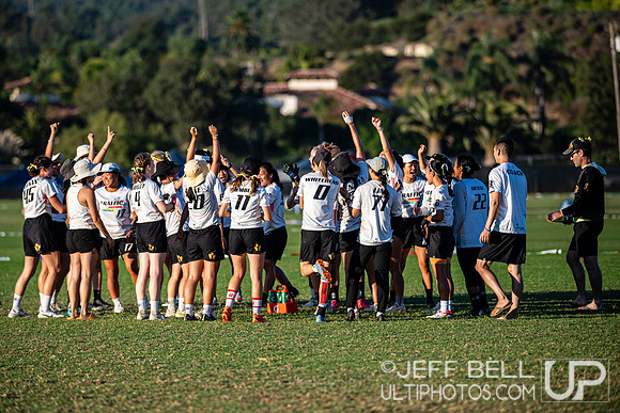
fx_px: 3871
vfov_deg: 6.1
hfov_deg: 9.2
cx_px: 290
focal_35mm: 225
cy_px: 198
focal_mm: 210
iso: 125
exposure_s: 1/1250
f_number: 3.2
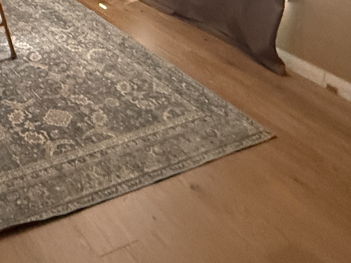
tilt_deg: -10.8
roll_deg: -1.8
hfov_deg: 31.2
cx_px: -85
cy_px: -142
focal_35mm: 50
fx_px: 507
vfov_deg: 23.0
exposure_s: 1/62
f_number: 2.2
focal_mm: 2.22
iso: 400
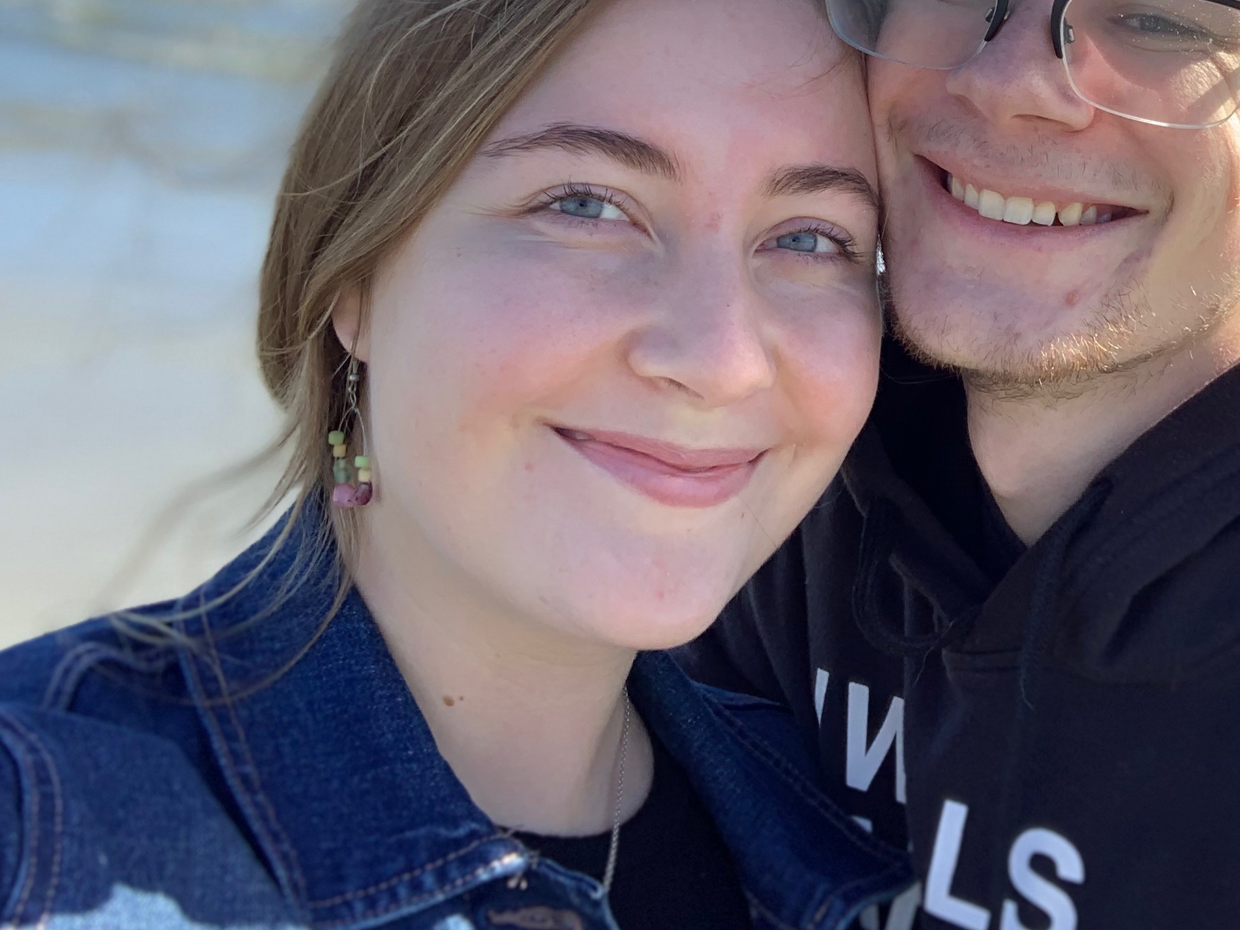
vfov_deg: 27.5
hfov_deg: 35.8
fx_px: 1863
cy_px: 193
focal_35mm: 52
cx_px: 962
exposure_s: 1/447
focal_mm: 2.87
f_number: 2.2
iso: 16
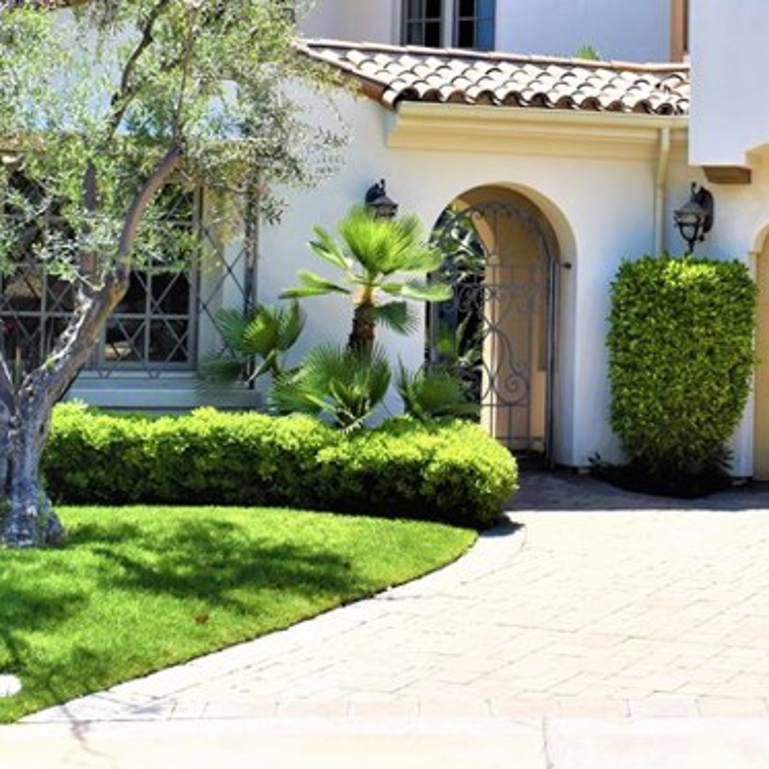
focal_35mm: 77
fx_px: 1935
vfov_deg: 22.2
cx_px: 621
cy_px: 160
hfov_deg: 22.2
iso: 100
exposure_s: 1/250
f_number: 8
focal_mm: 22
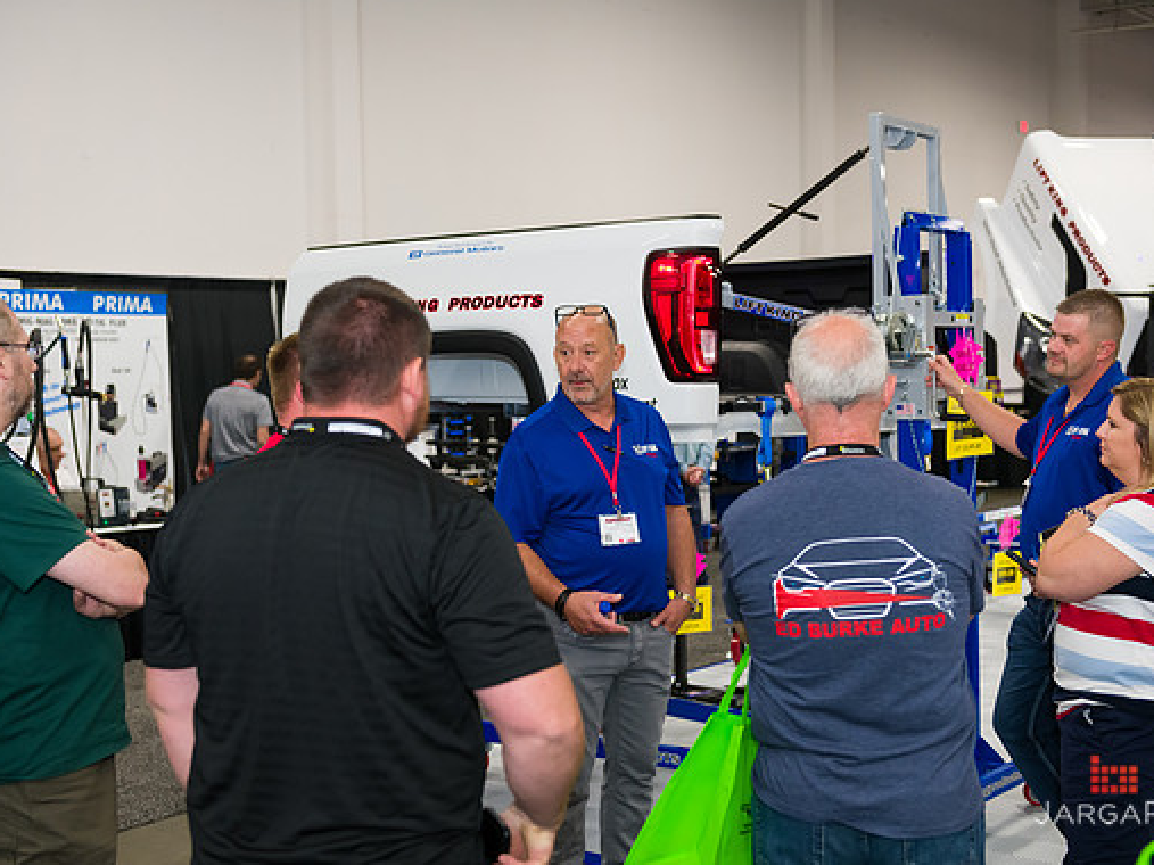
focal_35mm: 44
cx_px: 592
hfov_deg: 43.0
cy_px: 434
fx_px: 1466
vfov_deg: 32.9
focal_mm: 40
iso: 1000
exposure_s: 1/125
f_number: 3.2
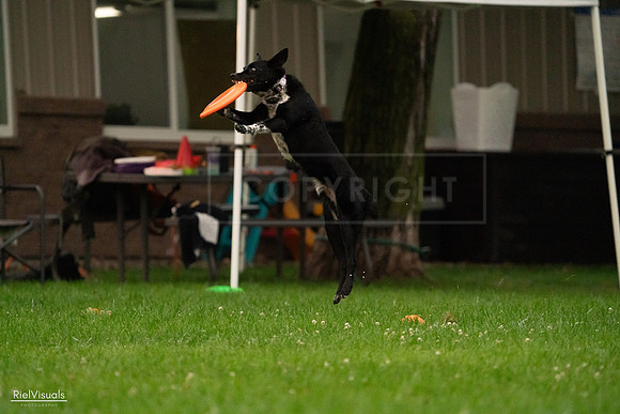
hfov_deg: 5.8
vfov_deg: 3.9
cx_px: 310
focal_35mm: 356
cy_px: 207
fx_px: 6132
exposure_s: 1/2000
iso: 6400
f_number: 6.3
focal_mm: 356
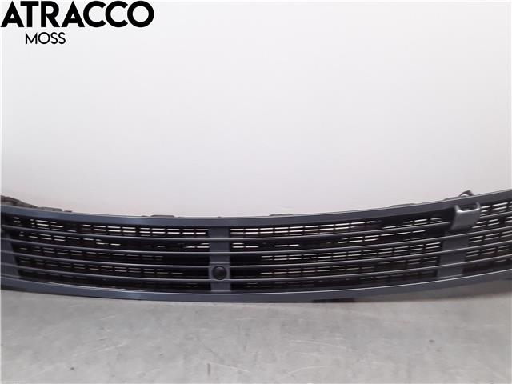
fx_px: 414
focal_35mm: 28
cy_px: 192
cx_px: 256
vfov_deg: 49.7
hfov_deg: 63.4
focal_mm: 2.91
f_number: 1.9
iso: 100
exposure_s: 1/100
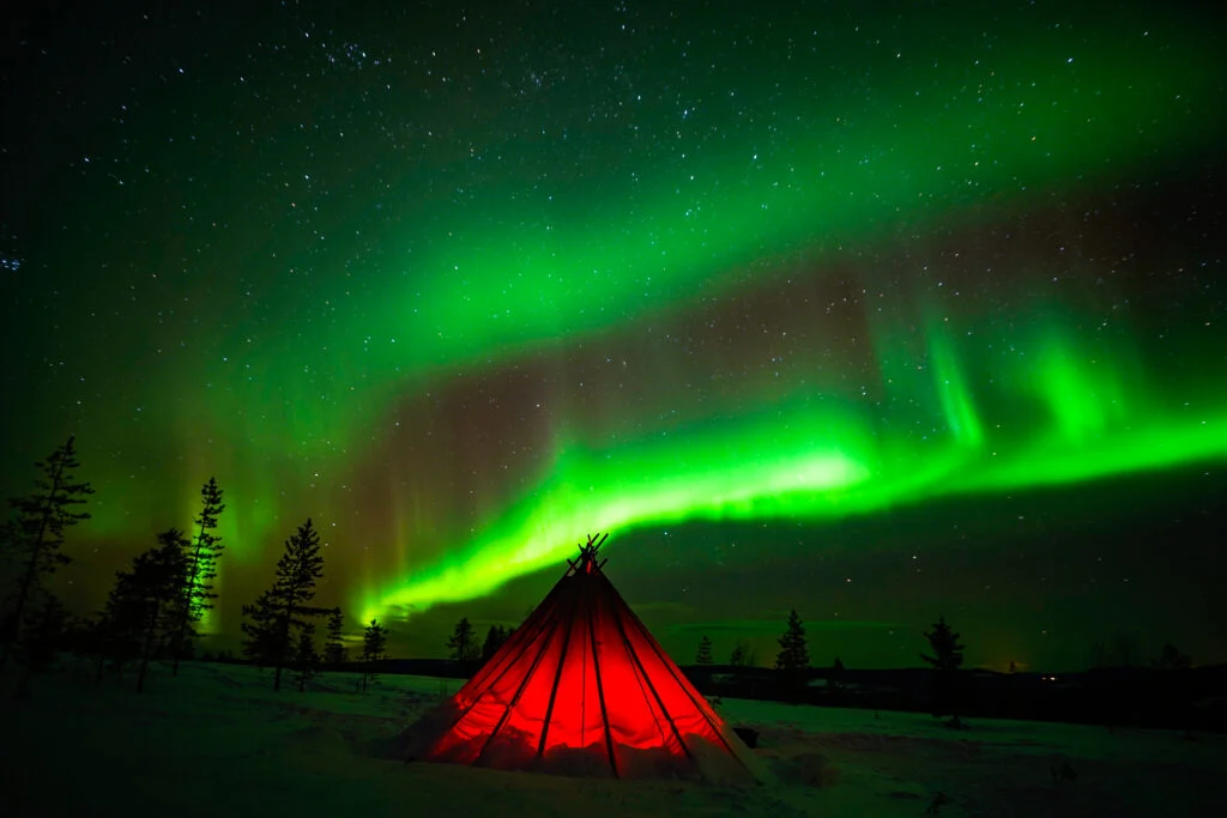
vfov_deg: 61.9
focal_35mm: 20
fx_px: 682
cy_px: 409
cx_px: 614
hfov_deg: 84.0
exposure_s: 6
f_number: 1.4
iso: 640
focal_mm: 20
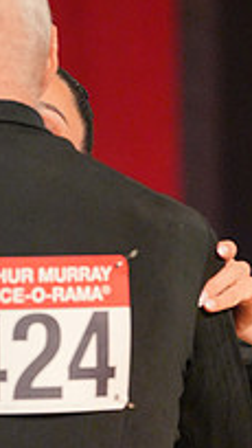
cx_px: -21
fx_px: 3712
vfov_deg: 6.8
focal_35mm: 313
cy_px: 580
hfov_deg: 3.9
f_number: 3.2
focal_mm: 105
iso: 5000
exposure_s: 1/400
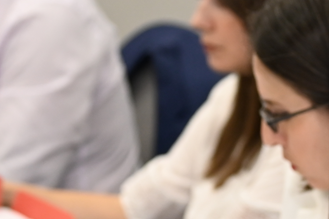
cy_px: 167
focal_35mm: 243
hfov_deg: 8.4
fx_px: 2219
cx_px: 376
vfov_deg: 5.6
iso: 1000
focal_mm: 50
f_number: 2.8
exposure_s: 1/125
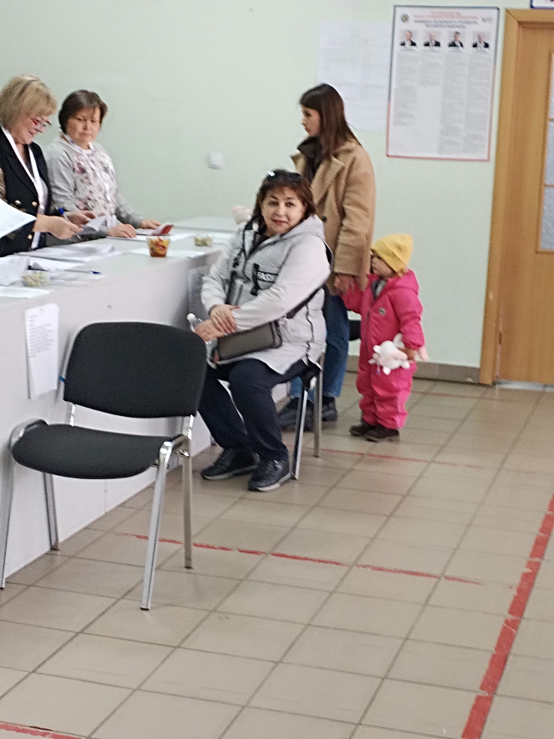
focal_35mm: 64
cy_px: 370
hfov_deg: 22.9
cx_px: 277
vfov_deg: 30.3
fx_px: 1366
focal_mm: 4.75
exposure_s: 1/33.3
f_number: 1.8
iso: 451
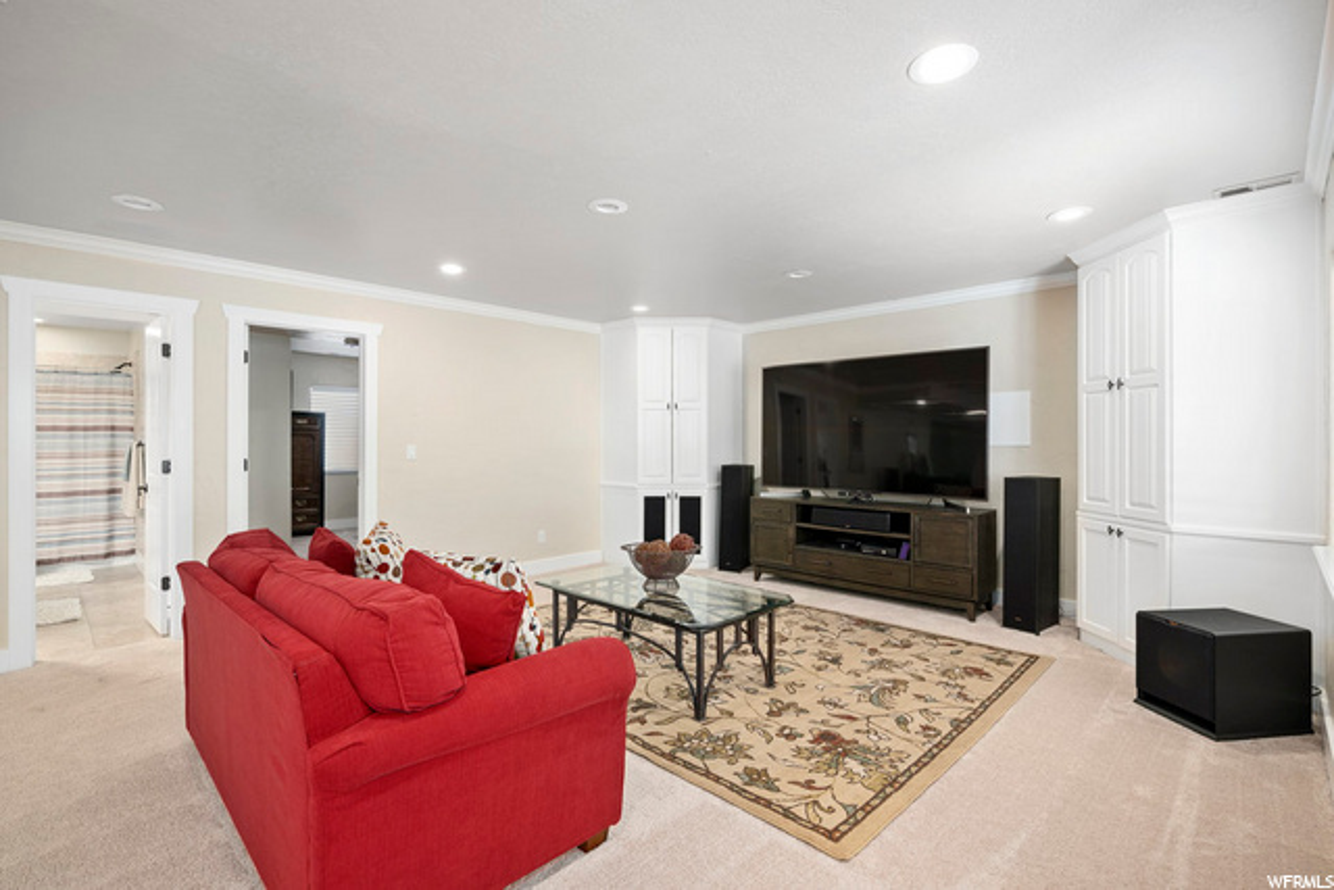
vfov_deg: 73.8
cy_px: 445
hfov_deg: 96.7
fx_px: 593
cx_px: 667
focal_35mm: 16
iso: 250
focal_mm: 16
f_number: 9
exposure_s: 1
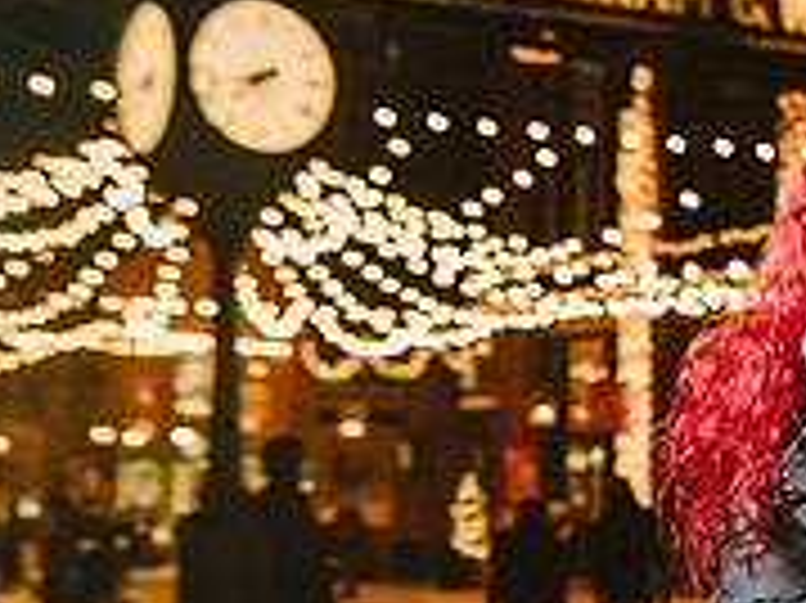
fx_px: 2746
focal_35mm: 118
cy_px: 431
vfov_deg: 12.5
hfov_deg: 16.2
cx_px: 902
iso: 800
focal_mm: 32
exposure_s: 1/30
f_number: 3.5
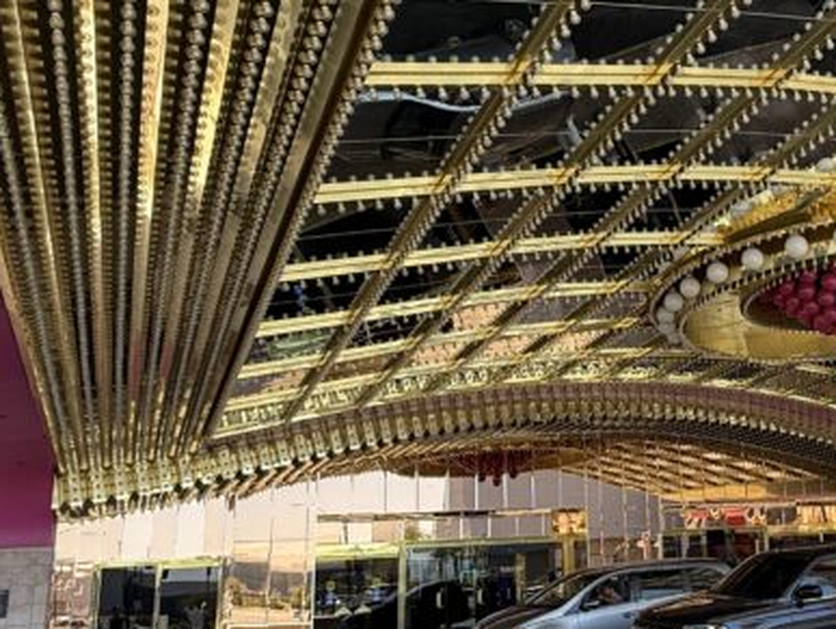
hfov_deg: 46.3
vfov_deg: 38.7
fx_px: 894
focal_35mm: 37
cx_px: 717
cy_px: 346
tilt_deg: +13.9
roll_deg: +3.9
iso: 64
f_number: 2.2
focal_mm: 2.22
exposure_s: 1/353
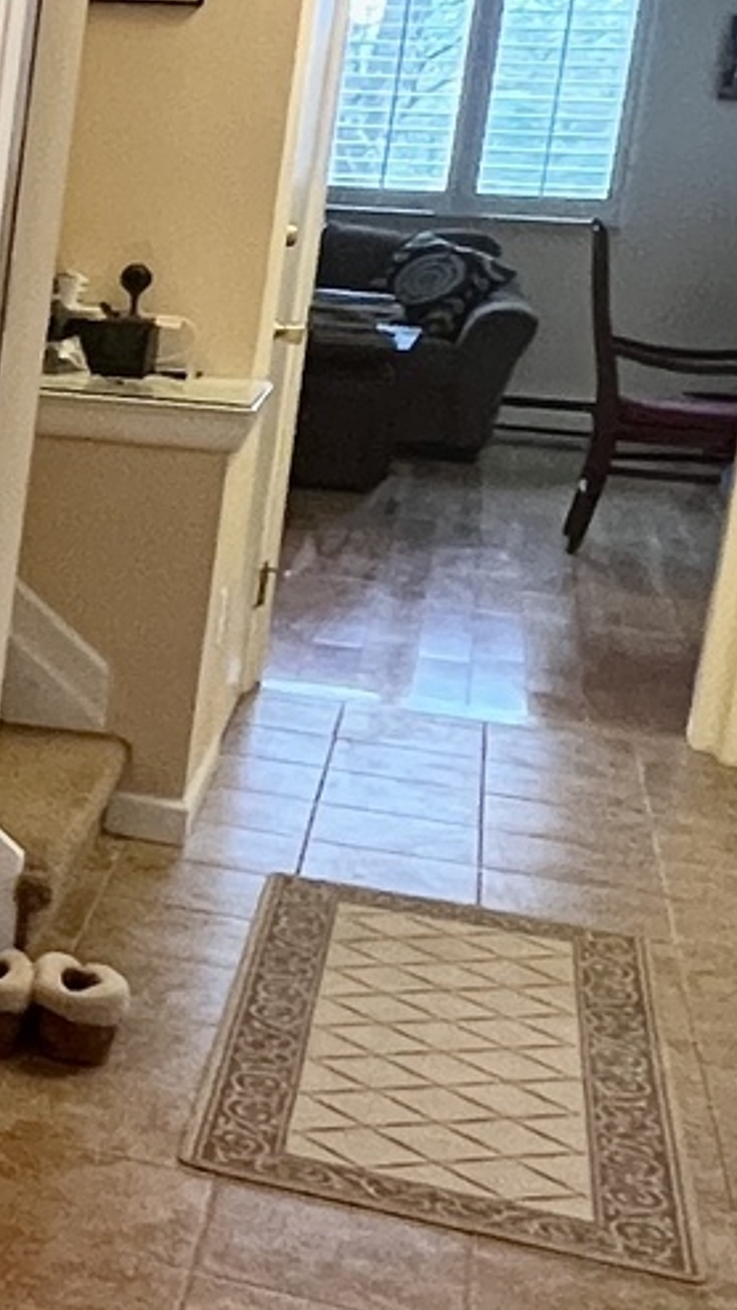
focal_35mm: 66
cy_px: 557
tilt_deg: -9.6
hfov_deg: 13.9
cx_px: -936
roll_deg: -1.5
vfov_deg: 31.8
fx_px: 2292
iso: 320
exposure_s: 1/60
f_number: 1.8
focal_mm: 1.57
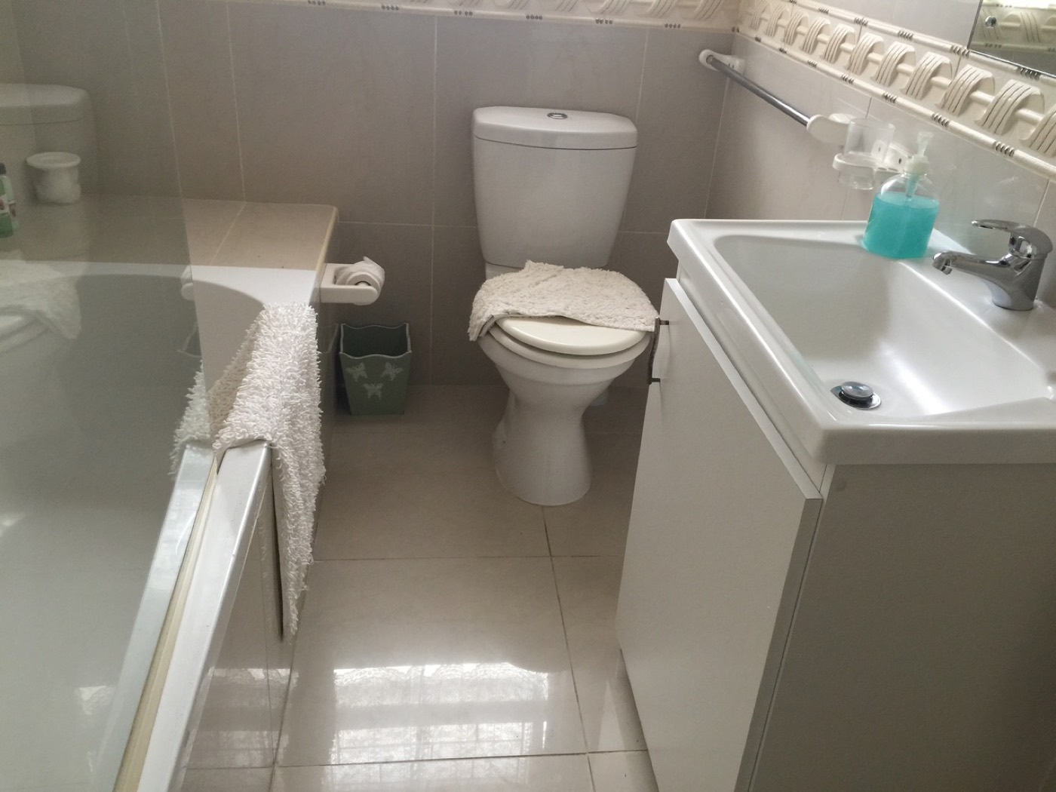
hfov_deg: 61.7
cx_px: 528
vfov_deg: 48.2
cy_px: 396
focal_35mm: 29
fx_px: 885
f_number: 2.2
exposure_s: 1/15
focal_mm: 4.15
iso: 50
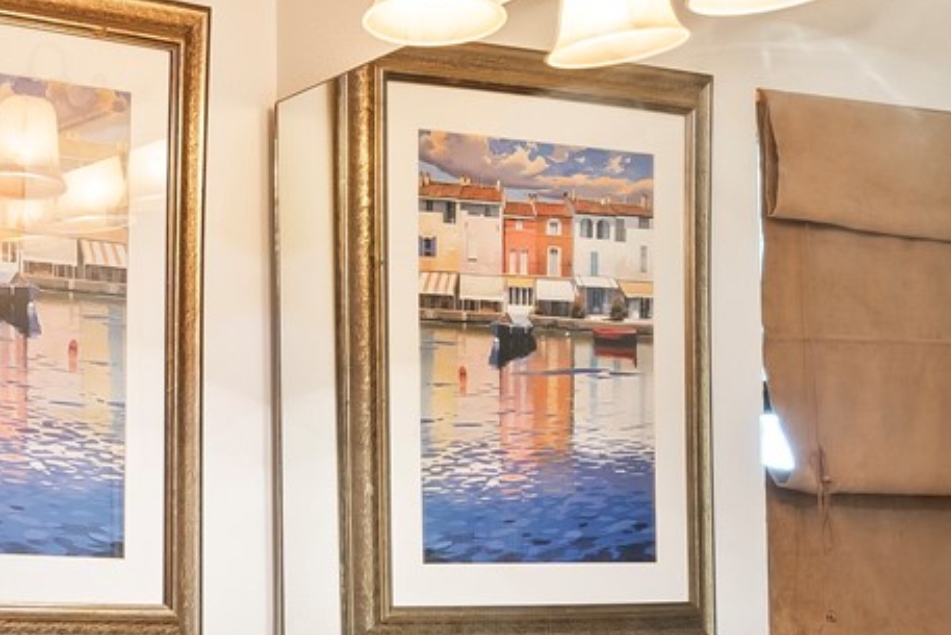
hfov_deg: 23.8
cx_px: -241
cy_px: 712
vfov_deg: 17.3
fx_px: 2008
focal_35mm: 76
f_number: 6.3
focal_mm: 16
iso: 100
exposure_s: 1/1.25
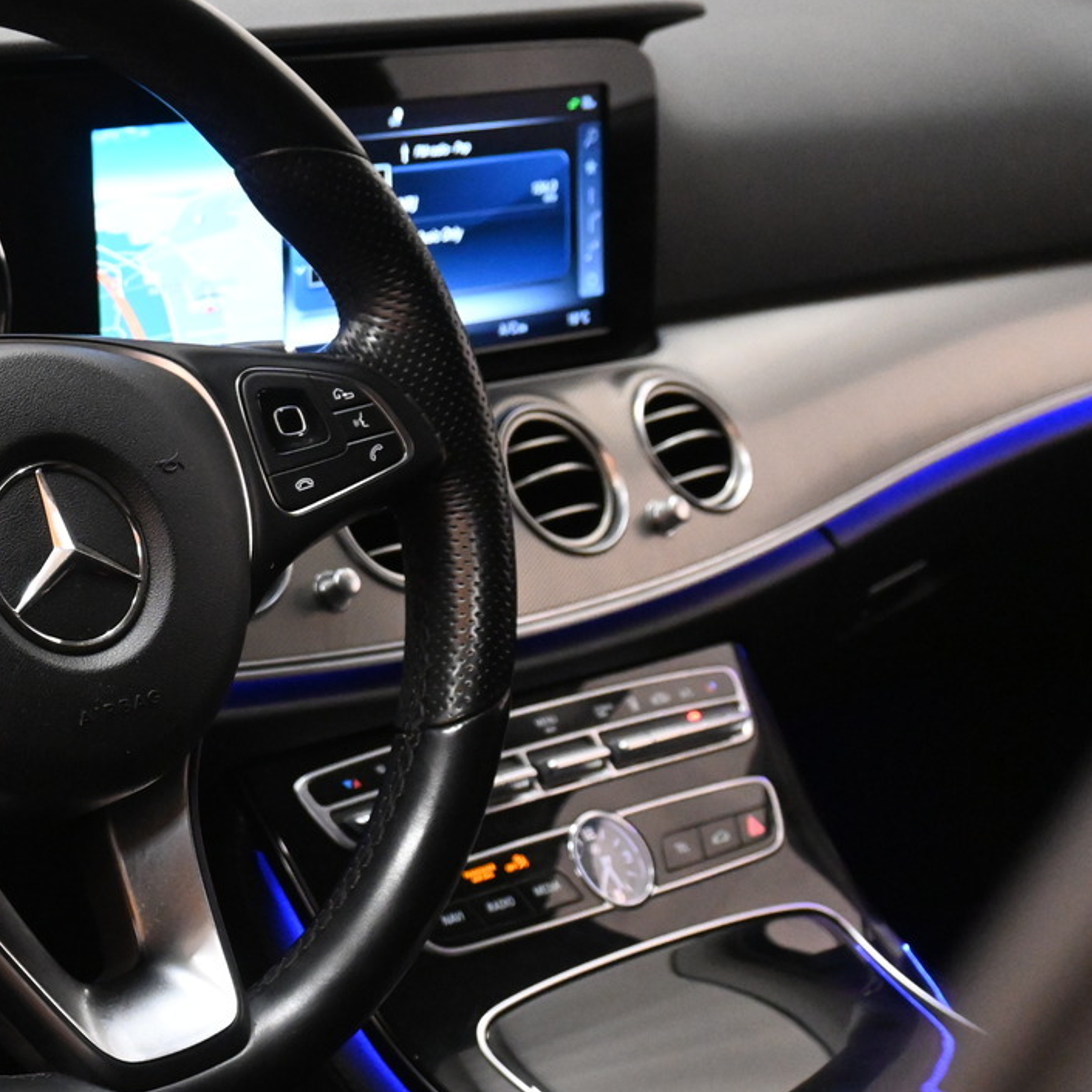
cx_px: -80
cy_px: 518
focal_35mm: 76
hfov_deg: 21.7
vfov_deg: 22.8
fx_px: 2712
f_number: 4.5
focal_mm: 26
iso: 4000
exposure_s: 1/100
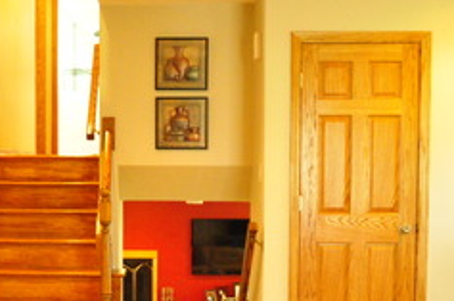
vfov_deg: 18.4
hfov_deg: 27.0
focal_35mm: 73
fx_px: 919
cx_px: 65
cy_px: 237
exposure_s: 1/80
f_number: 3.5
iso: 3200
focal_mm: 18
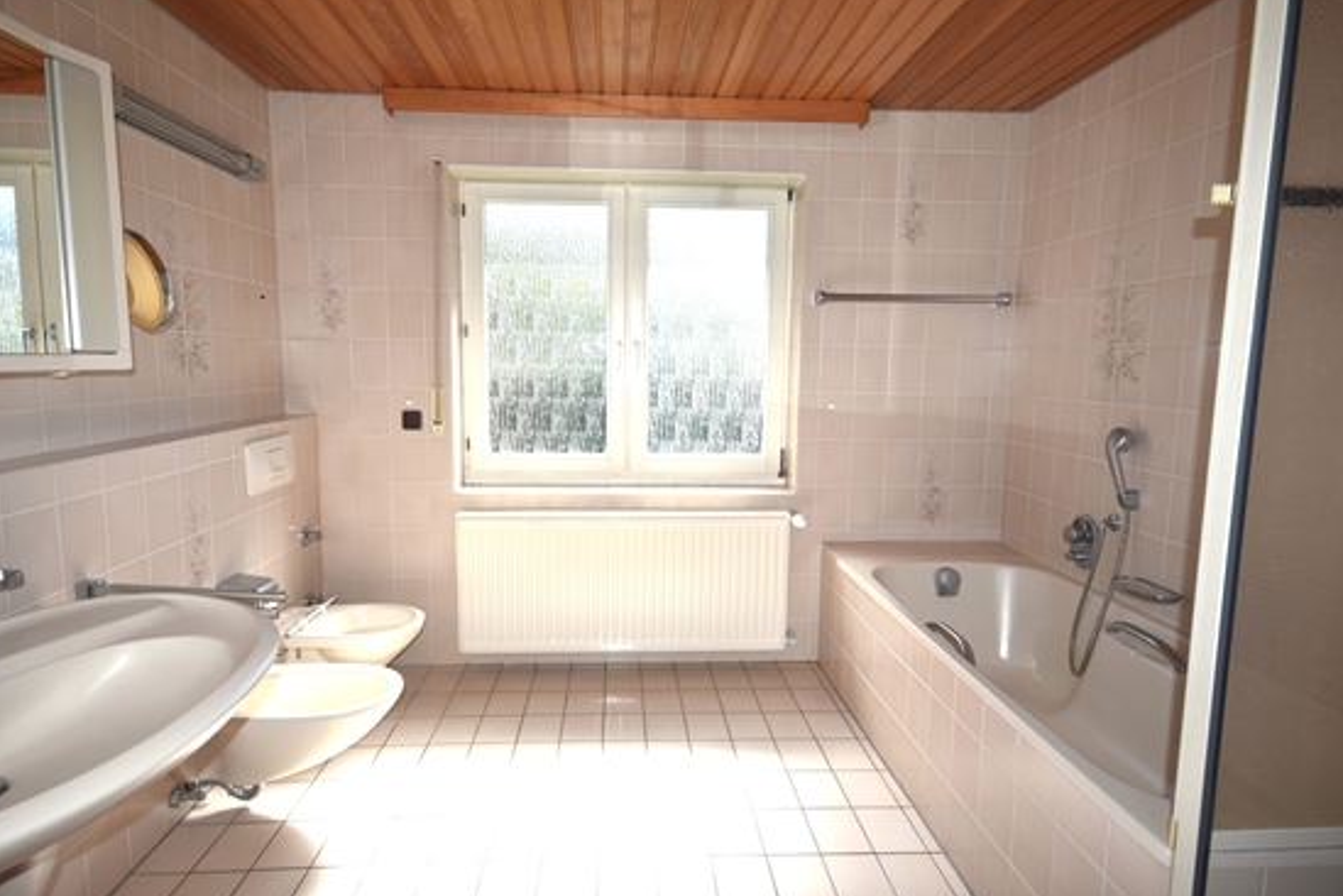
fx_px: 709
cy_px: 438
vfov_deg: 64.5
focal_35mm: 19
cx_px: 646
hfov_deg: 86.9
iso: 100
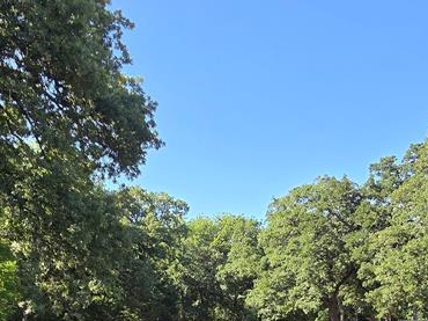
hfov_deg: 51.0
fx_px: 445
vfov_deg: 33.4
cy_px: 370
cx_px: 168
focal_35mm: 36
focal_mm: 2.2
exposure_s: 1/638
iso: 50
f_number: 2.2
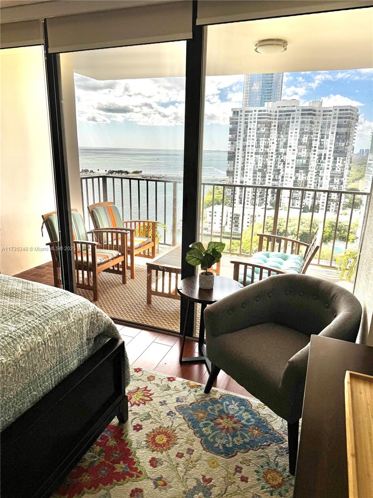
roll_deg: -0.9
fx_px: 345
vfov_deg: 71.6
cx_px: 186
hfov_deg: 56.8
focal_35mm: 24
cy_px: 249
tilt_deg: -16.6
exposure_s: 1/3413
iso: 80
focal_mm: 6.76
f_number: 1.78
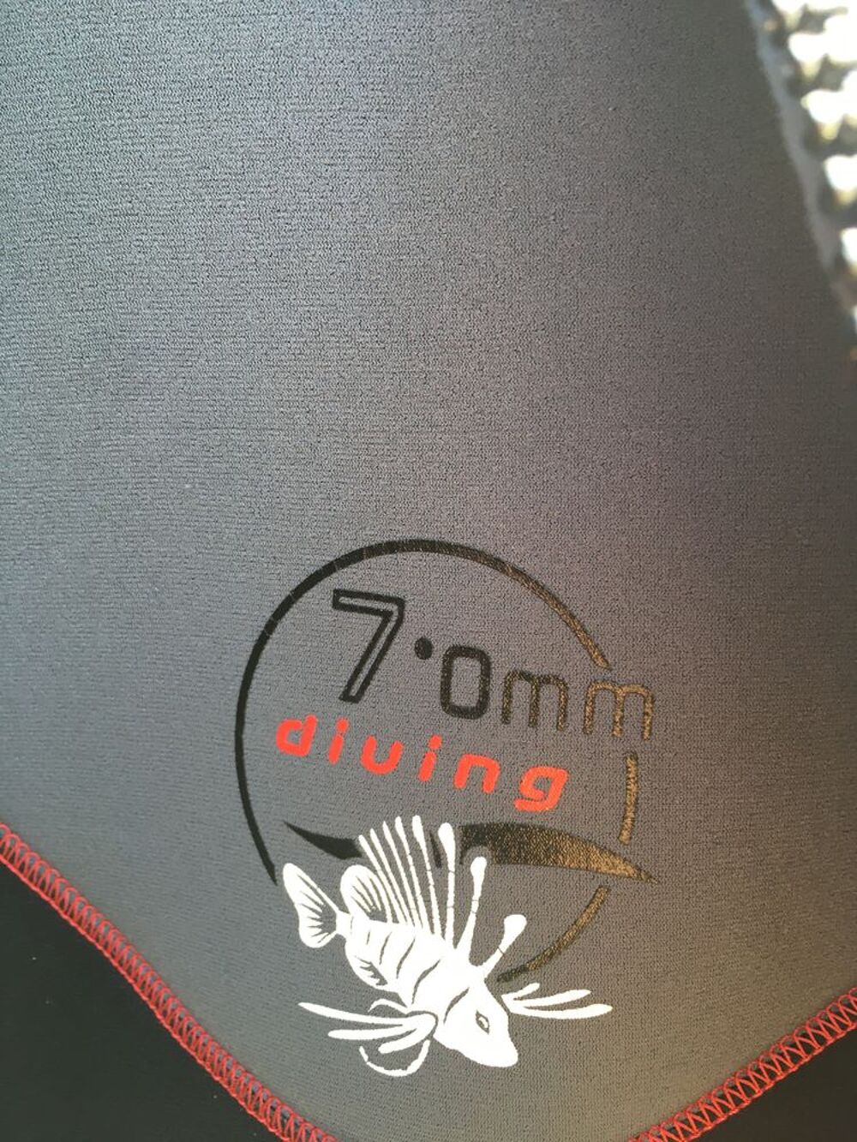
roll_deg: +3.3
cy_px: 571
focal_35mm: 29
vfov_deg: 61.7
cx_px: 428
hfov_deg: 48.2
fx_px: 957
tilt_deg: -27.3
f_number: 2.2
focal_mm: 4.15
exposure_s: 1/33
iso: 40
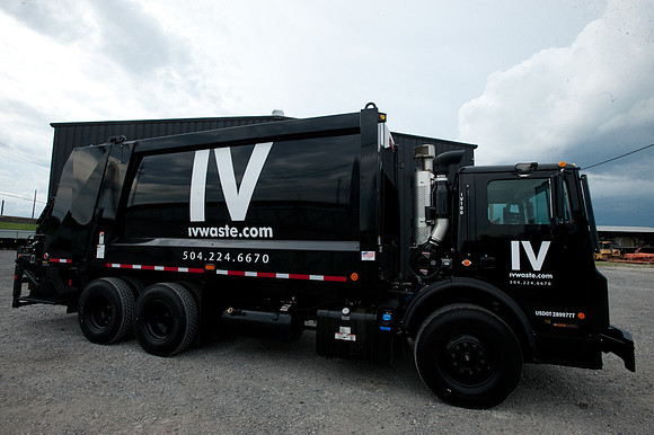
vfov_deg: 70.4
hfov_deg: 93.3
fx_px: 309
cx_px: 327
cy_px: 218
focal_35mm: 17
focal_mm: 17
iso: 320
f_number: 14
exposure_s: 1/160
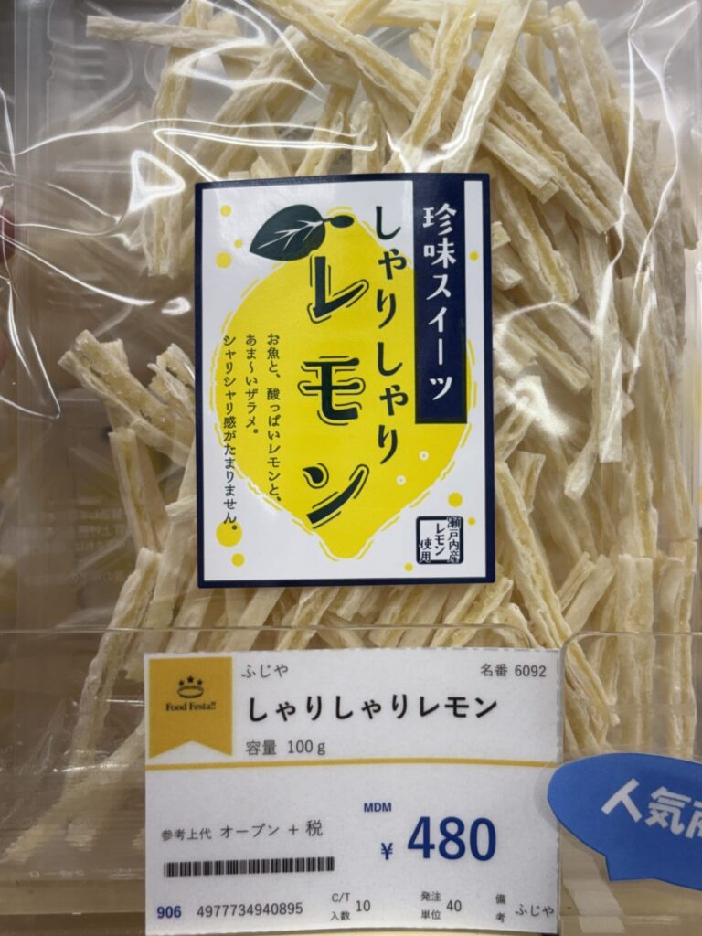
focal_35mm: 52
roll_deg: -0.4
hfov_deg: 28.0
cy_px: 468
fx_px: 1406
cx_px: 351
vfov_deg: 36.8
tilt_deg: -1.6
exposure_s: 1/138
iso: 25
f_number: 1.6
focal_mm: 5.96
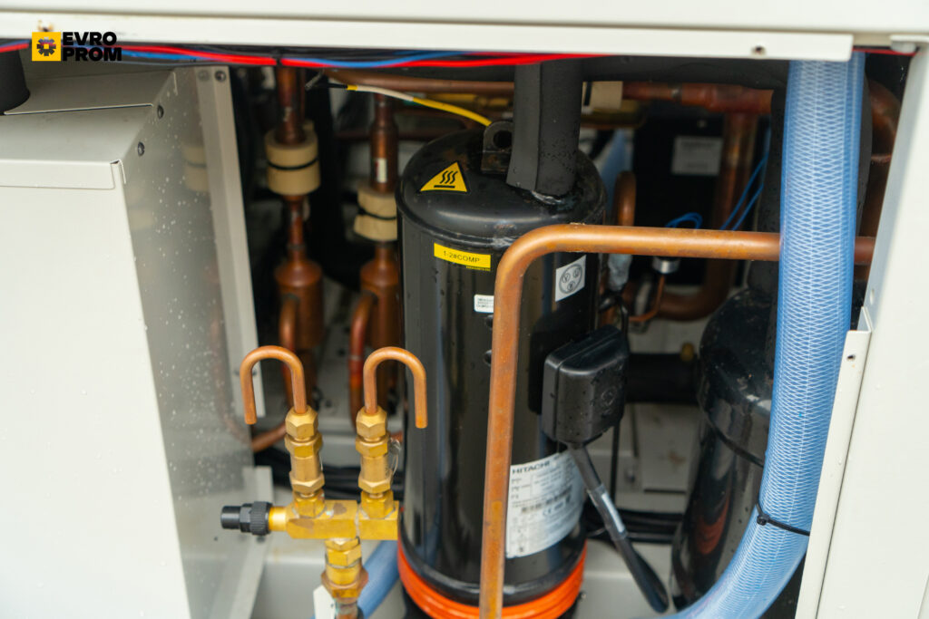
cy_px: 310
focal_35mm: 49
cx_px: 464
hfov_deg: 40.3
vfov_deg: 27.5
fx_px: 1265
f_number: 4
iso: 640
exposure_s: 1/50
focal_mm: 49
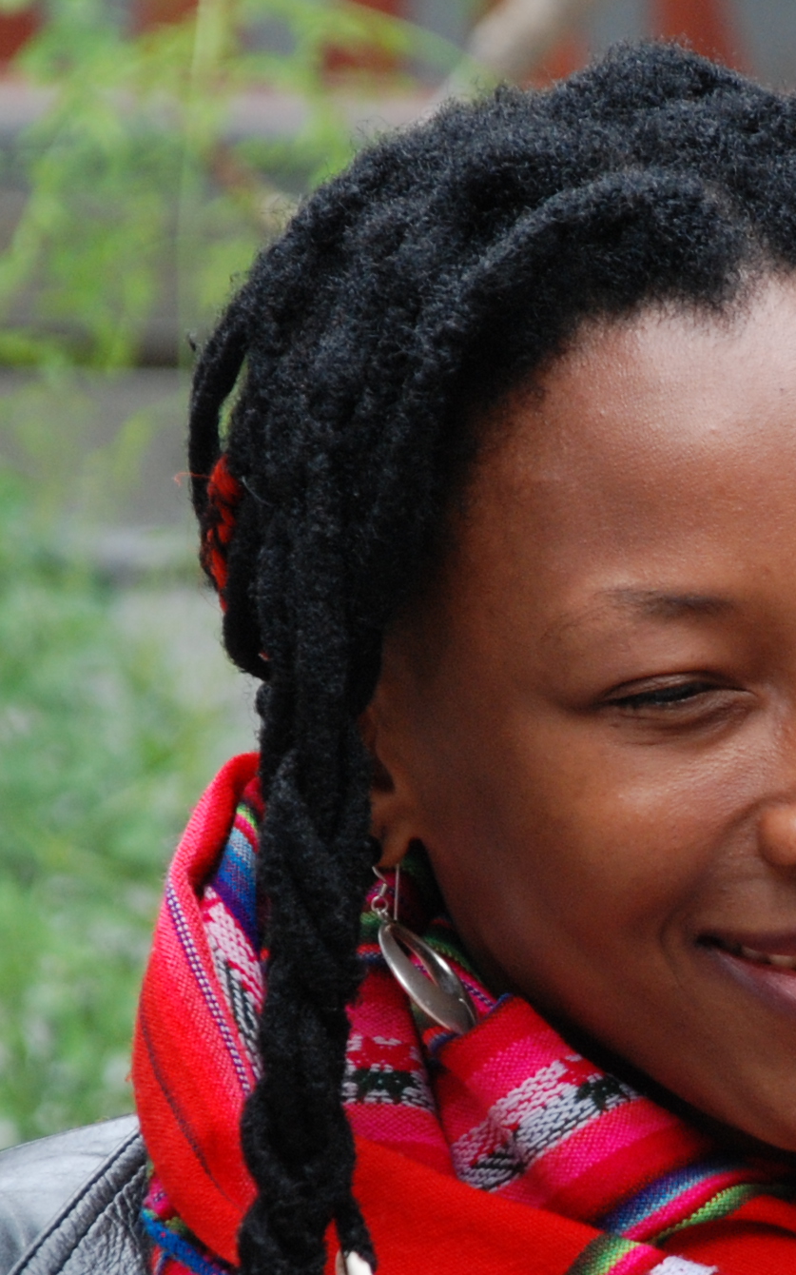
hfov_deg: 2.8
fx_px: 16129
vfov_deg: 4.5
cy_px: 943
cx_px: 921
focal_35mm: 464
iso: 320
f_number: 5.6
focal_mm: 105
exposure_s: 1/200
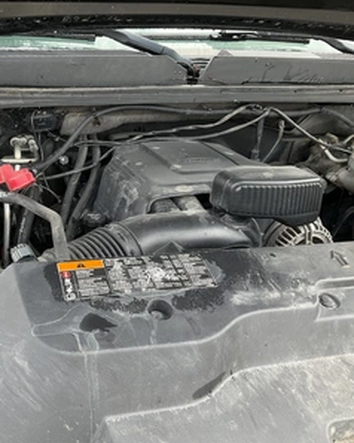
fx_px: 498
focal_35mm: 38
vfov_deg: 48.0
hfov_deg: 37.9
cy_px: 222
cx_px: 77
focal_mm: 3
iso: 25
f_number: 1.8
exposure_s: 1/178
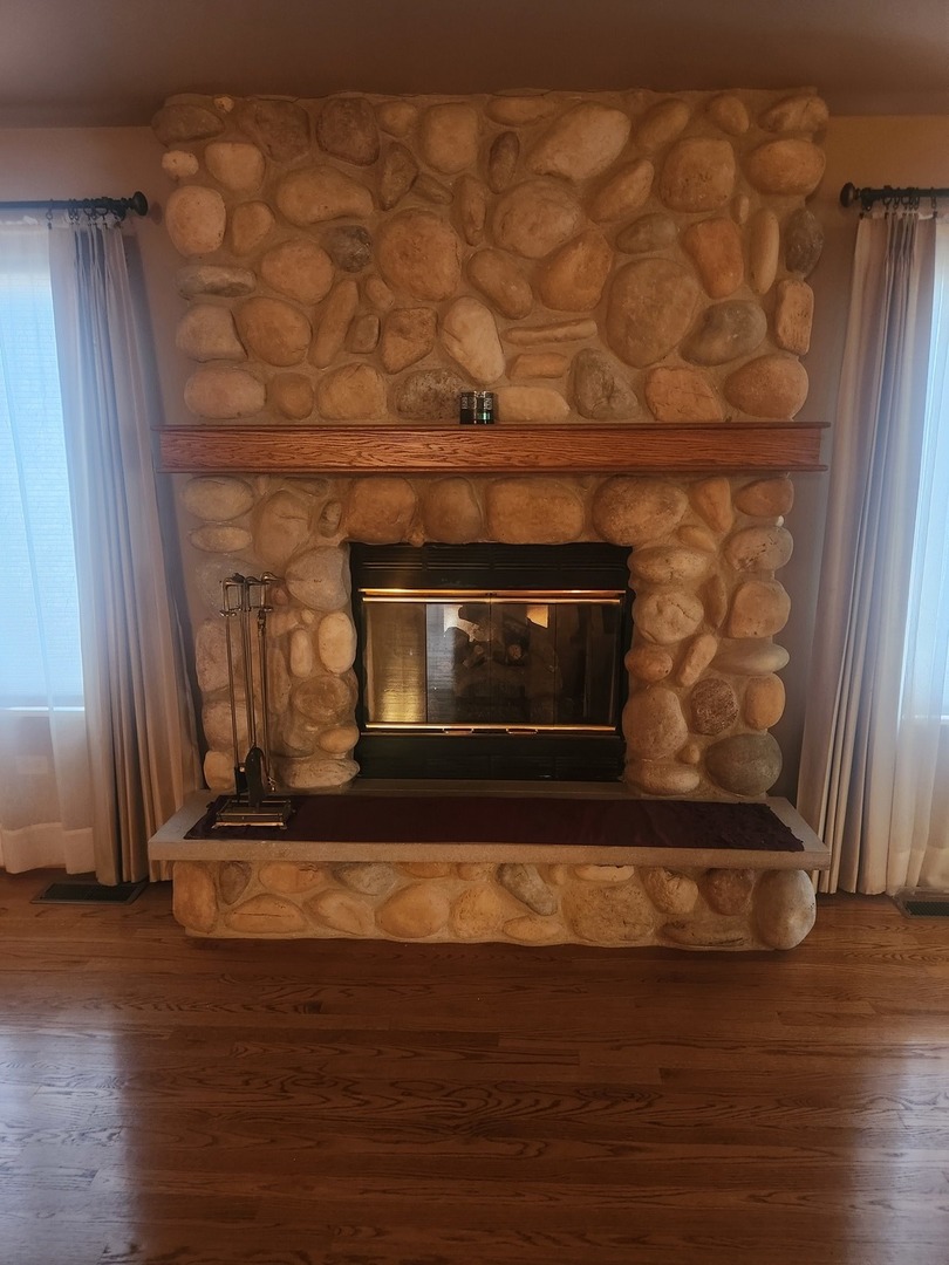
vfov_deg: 73.9
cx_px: 474
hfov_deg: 58.9
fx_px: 841
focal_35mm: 23
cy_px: 632
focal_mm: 5.4
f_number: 1.8
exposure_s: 1/24
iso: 800
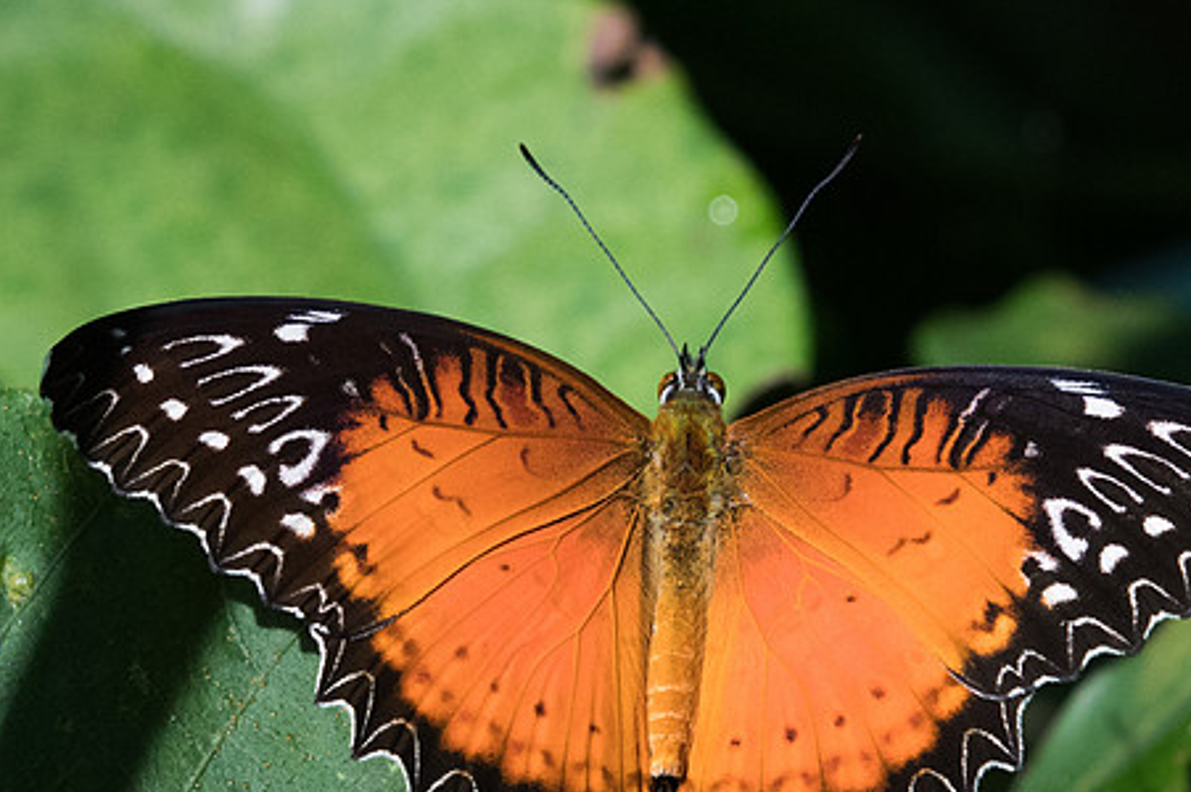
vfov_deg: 1.5
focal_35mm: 938
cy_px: 462
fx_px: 31009
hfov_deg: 2.2
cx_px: 585
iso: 1000
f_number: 8
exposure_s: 1/400
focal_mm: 270
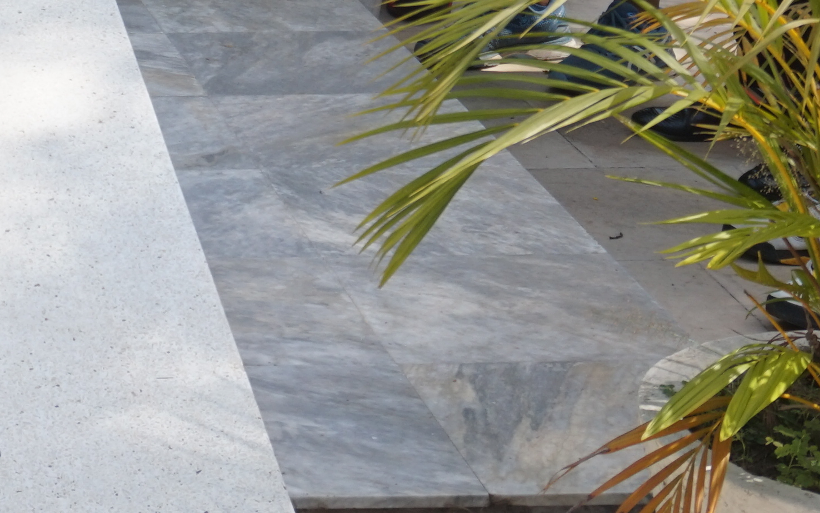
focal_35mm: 130
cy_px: -271
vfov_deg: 9.8
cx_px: -277
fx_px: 2903
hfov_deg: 15.2
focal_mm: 23
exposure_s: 1/200
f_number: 5.6
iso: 100
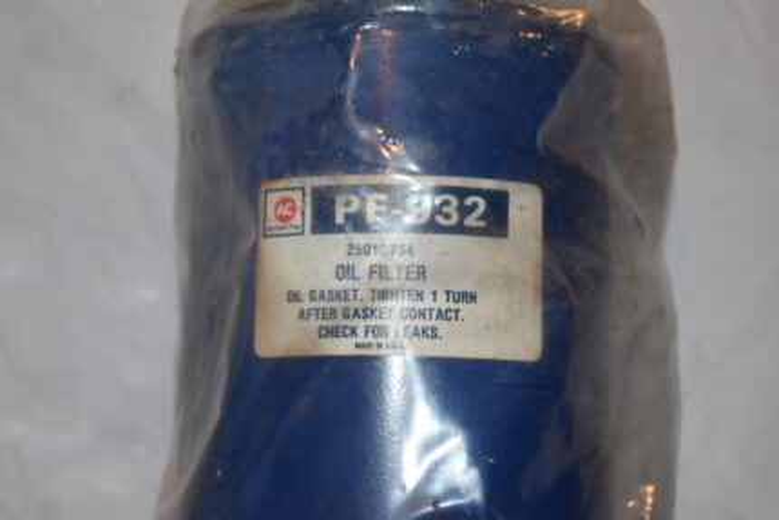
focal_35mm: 82
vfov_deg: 16.6
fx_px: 1786
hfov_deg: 24.6
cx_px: 390
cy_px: 260
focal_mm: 55
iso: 400
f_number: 5.6
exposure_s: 1/80
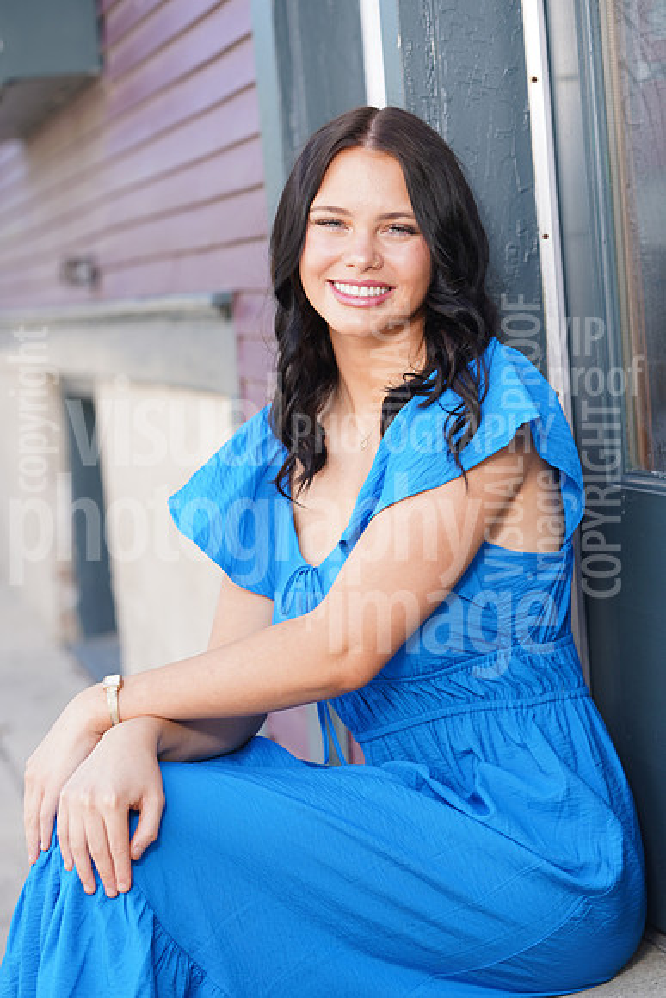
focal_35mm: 95
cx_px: 333
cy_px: 499
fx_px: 2634
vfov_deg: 21.5
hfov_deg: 14.4
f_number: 4
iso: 100
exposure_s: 1/100
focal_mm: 95
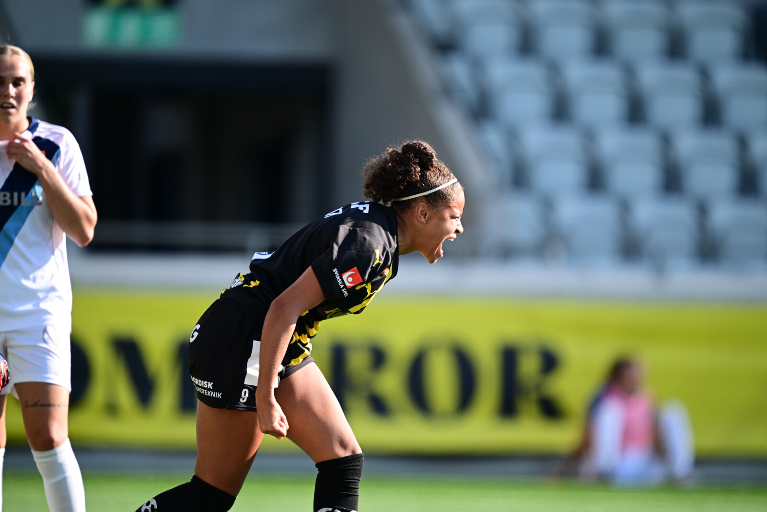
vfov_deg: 2.5
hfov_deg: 3.7
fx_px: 11931
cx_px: 384
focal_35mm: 560
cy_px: 256
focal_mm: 560
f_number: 4
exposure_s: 1/1250
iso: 360
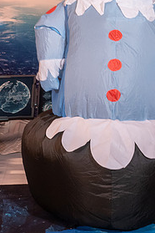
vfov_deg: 24.0
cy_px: 72
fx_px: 542
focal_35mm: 84
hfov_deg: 16.2
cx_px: 107
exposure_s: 1/50
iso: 1600
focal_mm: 35
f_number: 4
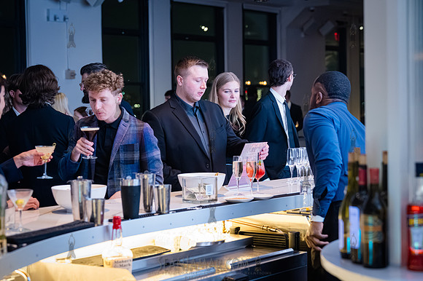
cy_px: 140
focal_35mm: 72
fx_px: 845
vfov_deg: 18.9
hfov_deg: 28.1
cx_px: 212
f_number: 3.5
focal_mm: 72
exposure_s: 1/250
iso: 12800
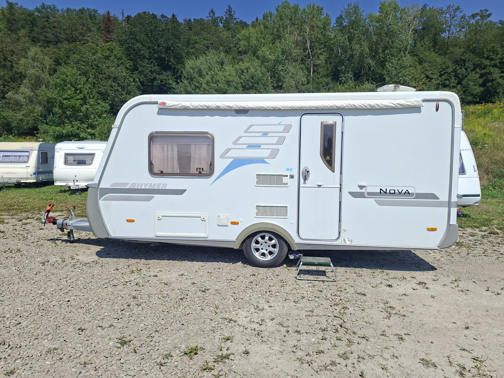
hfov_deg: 73.9
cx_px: 252
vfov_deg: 58.9
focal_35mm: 23
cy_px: 189
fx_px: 335
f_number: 1.8
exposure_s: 1/2985
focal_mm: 5.54
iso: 40
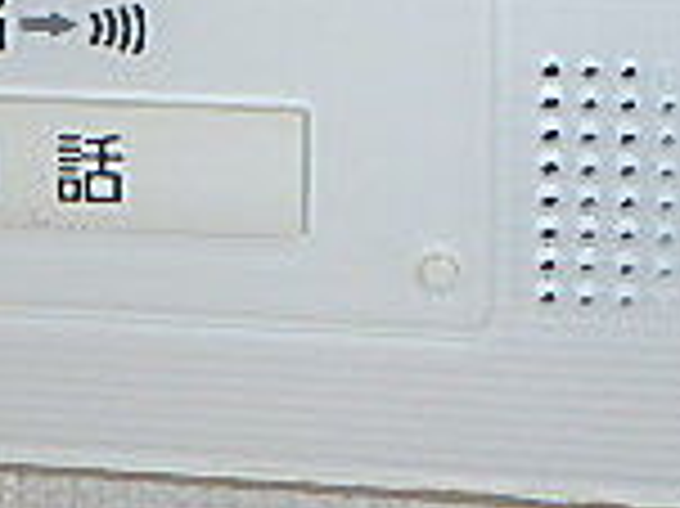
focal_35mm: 89
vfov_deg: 15.0
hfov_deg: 21.7
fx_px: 1747
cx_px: 135
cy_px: -310
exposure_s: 1/60
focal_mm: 3.7
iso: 125
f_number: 3.5
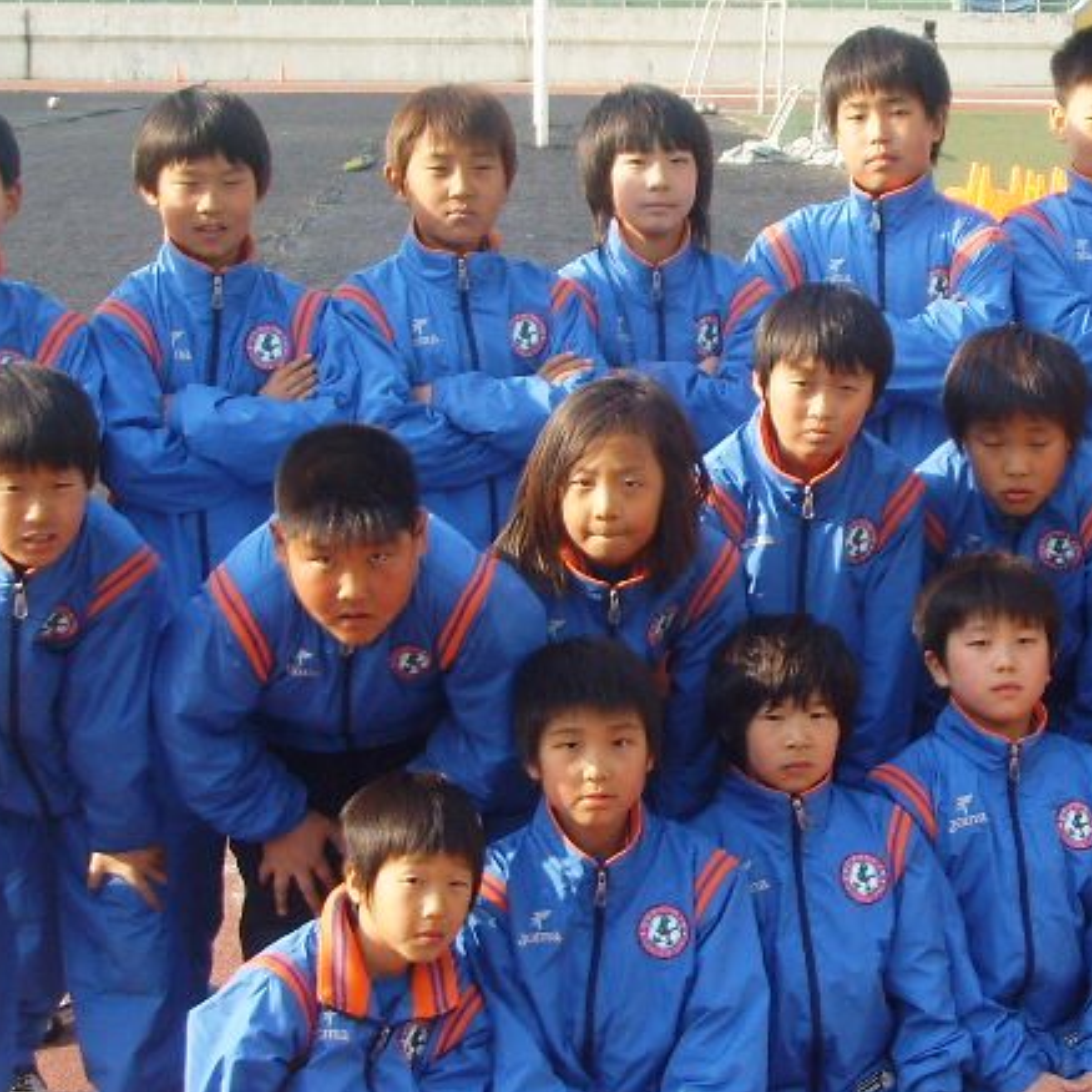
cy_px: 553
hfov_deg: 18.4
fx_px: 3319
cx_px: 985
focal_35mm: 93
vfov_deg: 18.7
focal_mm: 7.7
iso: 50
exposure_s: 1/350
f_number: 3.7
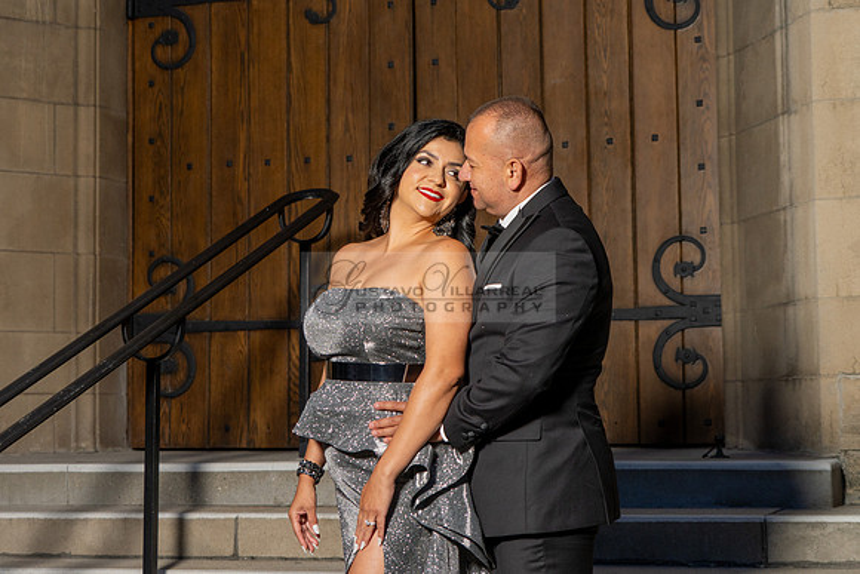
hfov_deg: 25.2
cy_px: 248
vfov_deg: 17.0
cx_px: 398
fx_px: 1924
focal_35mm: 81
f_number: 5
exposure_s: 1/200
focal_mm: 62
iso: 400
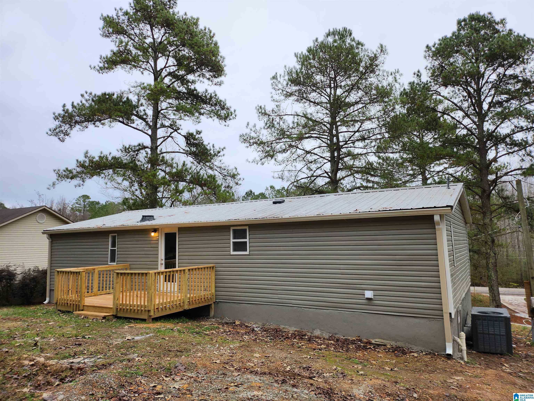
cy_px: 200
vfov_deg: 56.8
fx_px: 370
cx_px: 267
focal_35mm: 24
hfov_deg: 71.6
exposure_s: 1/447
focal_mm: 5
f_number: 1.8
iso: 50
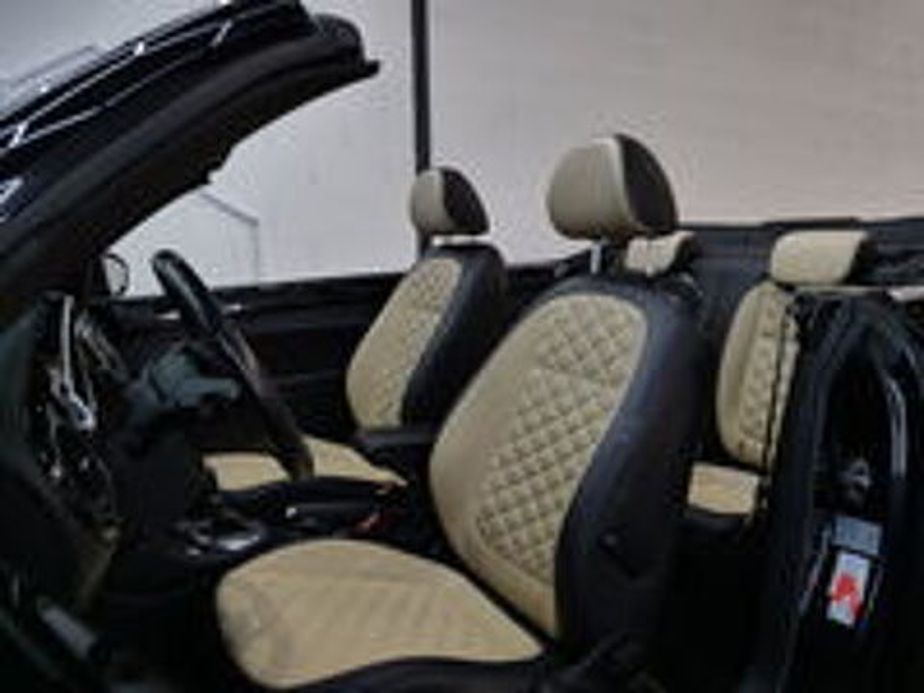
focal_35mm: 24
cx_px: 462
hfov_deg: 71.6
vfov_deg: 56.8
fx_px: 641
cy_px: 346
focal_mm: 12
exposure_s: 1/80
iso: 200
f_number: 2.8
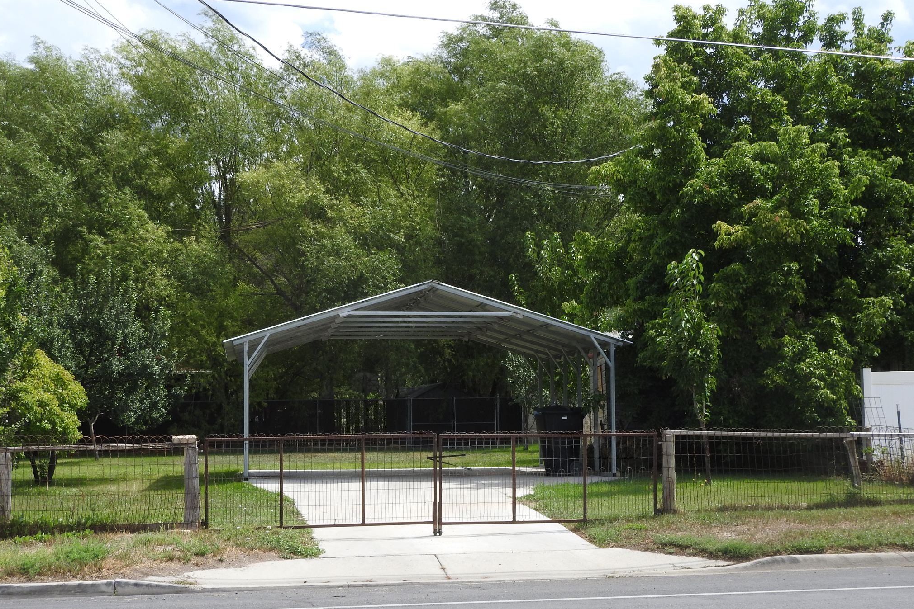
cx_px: 459
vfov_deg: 23.4
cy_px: 340
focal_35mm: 58
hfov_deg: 34.5
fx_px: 1473
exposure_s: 1/800
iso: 100
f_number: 4
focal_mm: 9.9
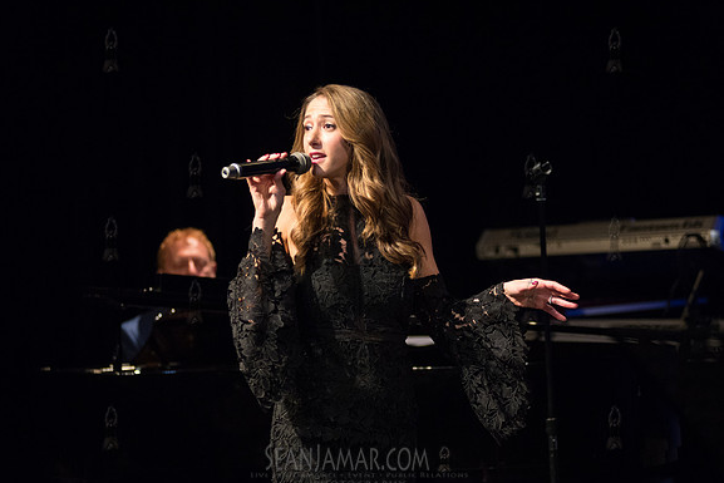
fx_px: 2796
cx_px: 359
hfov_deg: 14.8
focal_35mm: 139
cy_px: 240
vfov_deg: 9.9
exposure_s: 1/500
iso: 3200
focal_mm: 125
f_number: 2.8
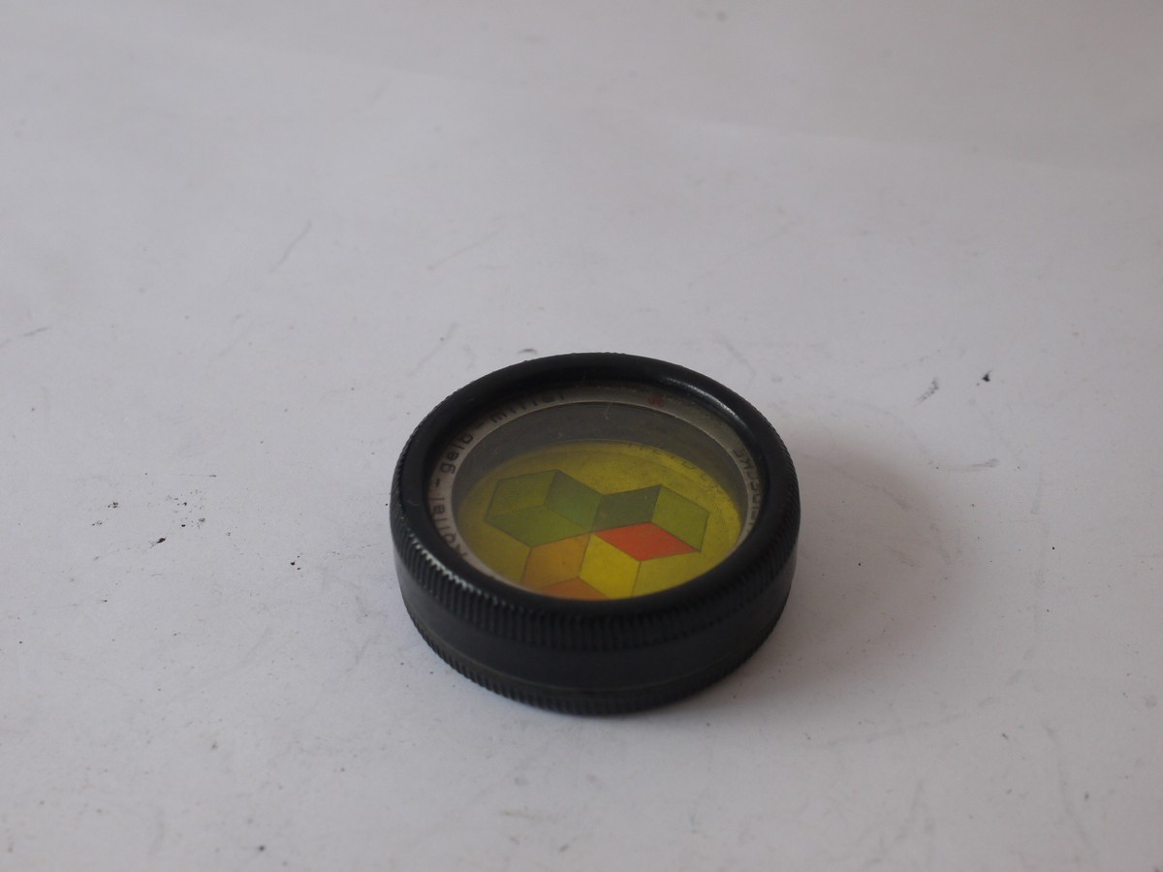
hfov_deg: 32.2
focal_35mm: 60
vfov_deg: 24.4
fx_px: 2016
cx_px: 582
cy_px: 436
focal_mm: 30
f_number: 7.1
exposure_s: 1/15
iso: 400
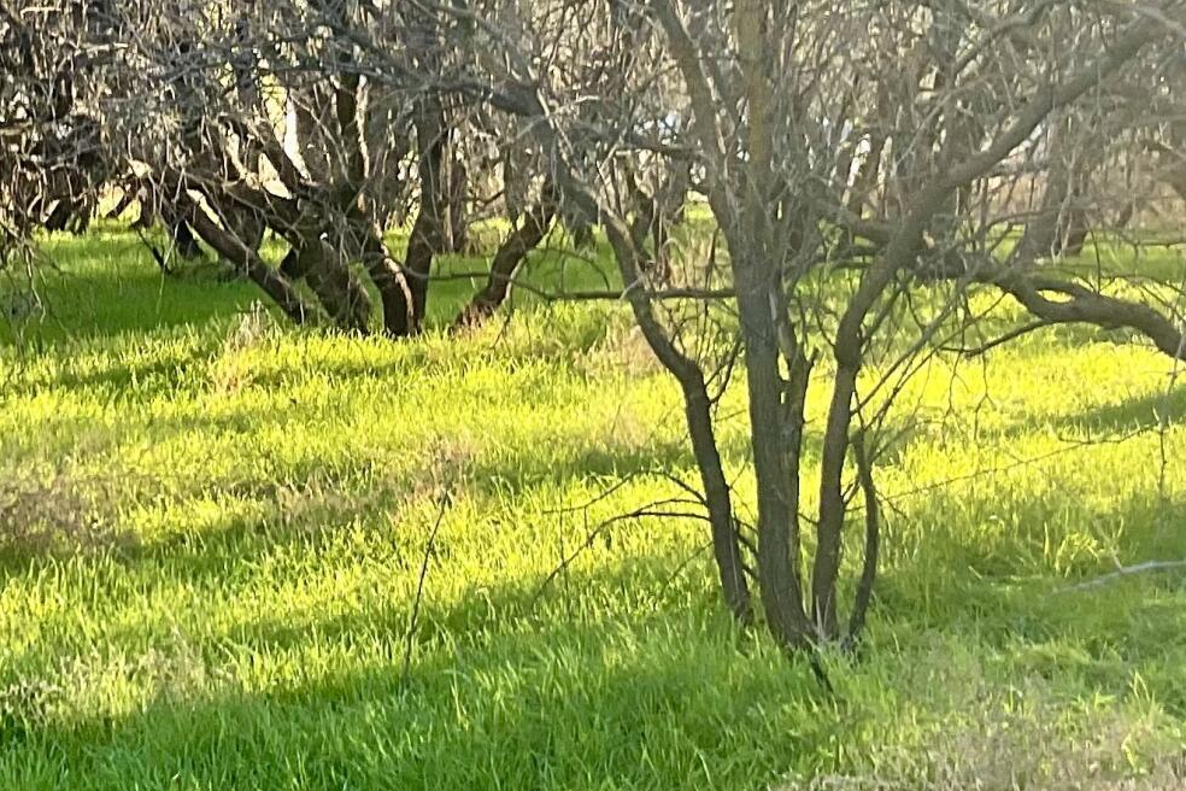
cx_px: 228
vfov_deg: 14.9
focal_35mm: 92
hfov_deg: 21.8
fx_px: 3031
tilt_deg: -6.6
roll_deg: +1.2
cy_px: 487
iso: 32
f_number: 1.8
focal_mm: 3
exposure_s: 1/122
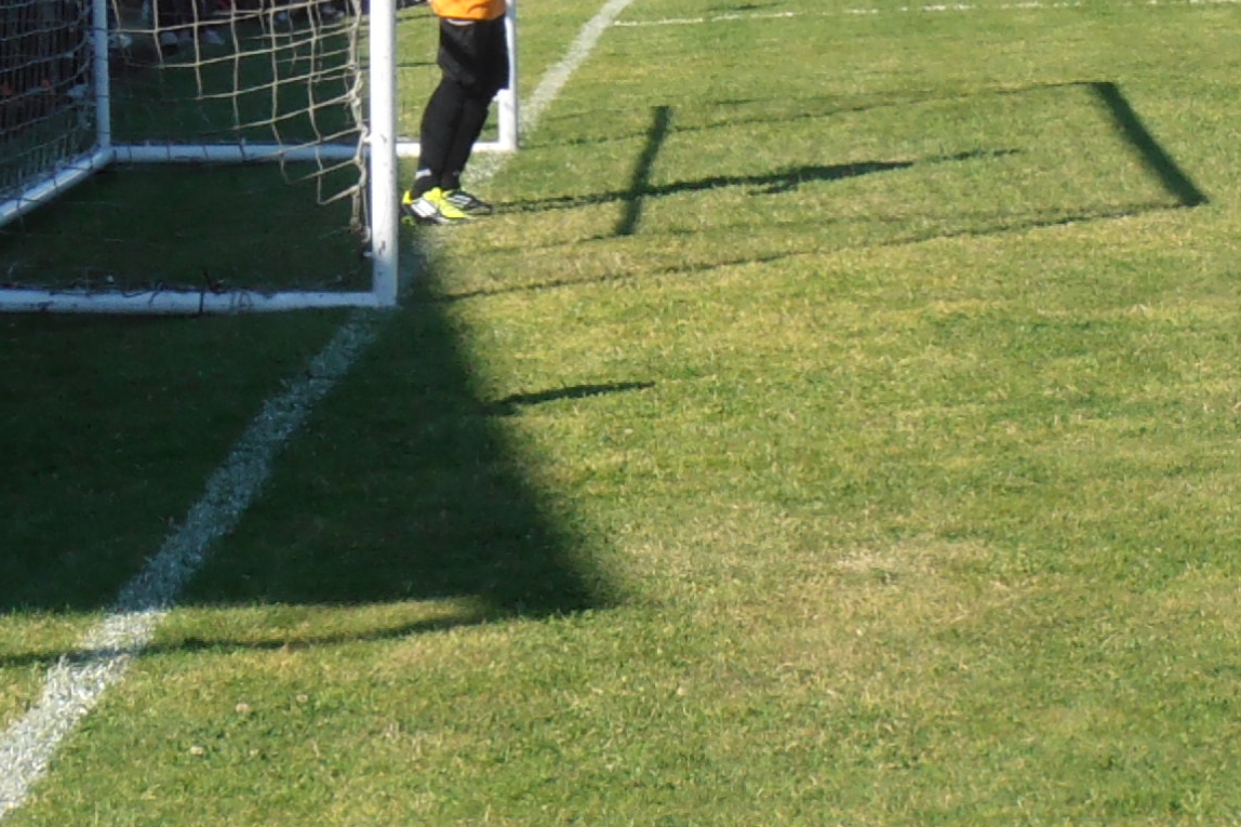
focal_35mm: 206
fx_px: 7100
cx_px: 694
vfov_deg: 6.7
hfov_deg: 10.0
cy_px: 80
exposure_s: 1/1250
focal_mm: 19.64
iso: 250
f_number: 5.5
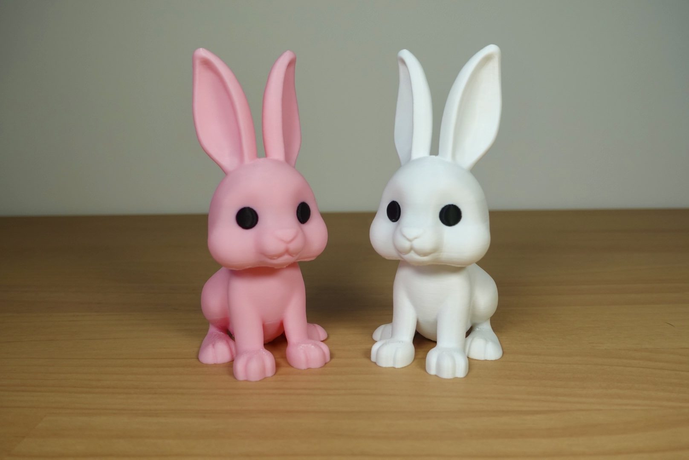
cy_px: 230
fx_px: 594
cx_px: 344
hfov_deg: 60.2
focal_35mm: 31
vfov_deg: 42.4
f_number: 4
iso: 125
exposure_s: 1/320
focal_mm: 12.15
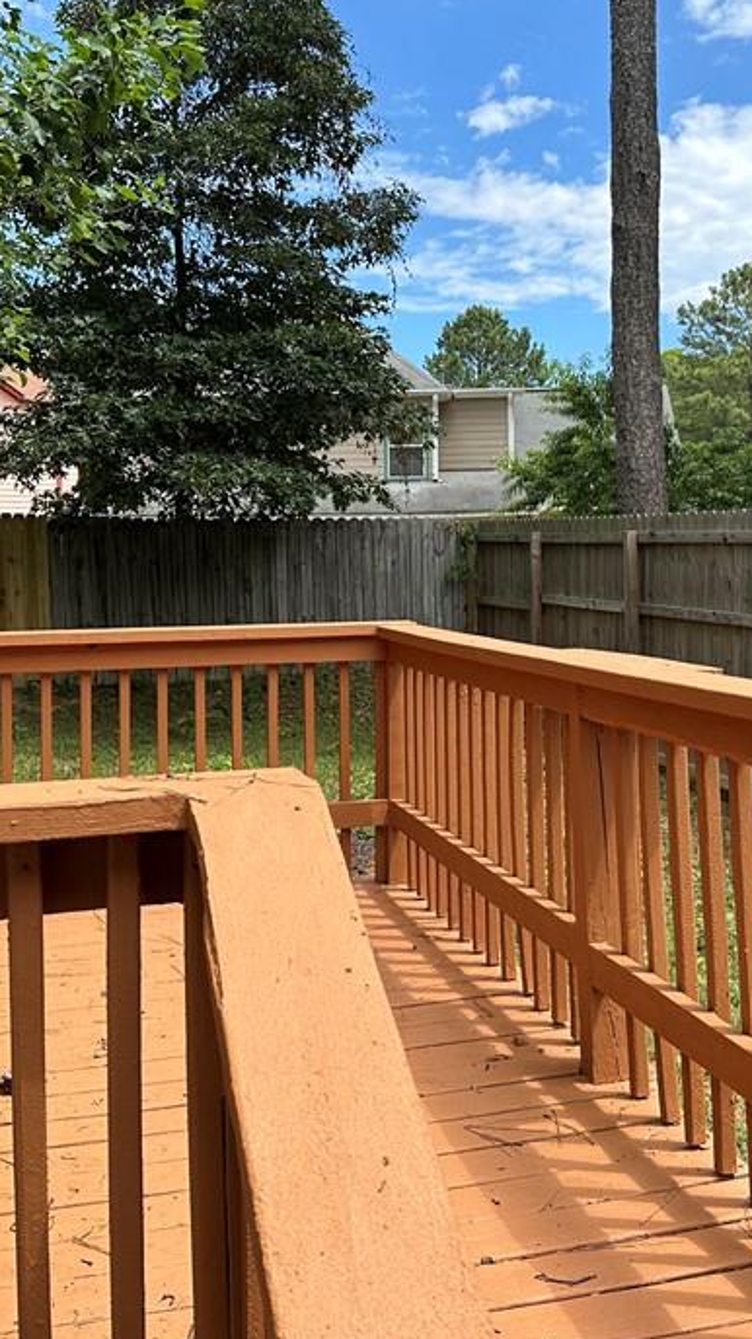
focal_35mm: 39
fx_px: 1384
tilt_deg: -2.6
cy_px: 612
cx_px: 370
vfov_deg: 51.6
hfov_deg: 30.4
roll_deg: +1.1
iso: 80
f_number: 1.78
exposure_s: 1/1949
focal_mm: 6.86
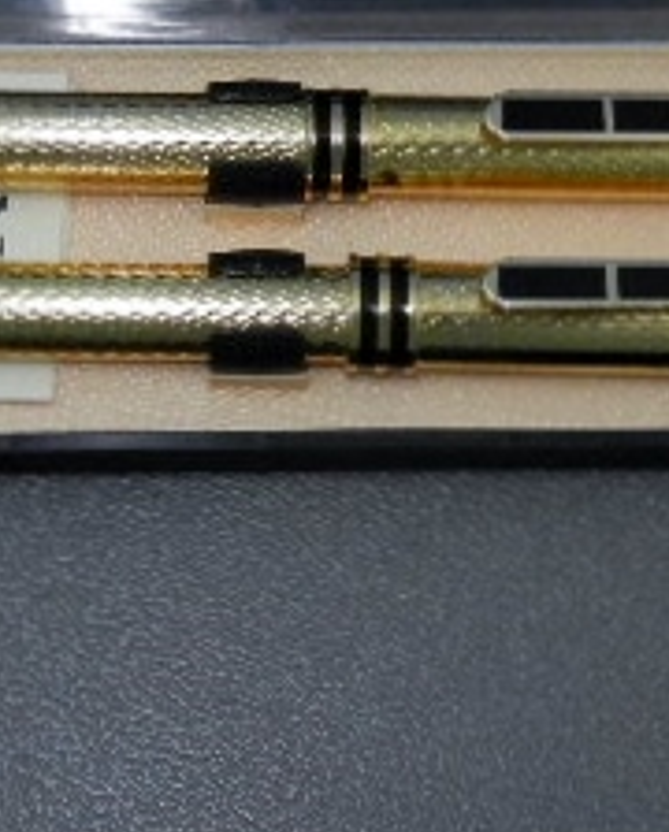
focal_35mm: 108
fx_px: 2666
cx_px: 230
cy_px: 204
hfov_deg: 14.3
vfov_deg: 17.6
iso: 691
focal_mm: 7.1
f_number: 7.4
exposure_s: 1/30
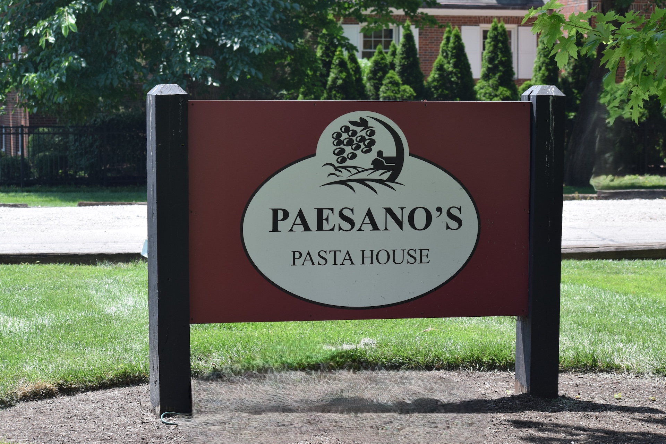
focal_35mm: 105
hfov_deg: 19.5
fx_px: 1942
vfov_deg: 13.0
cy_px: 222
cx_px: 333
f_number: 8
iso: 320
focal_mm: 70
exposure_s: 1/250
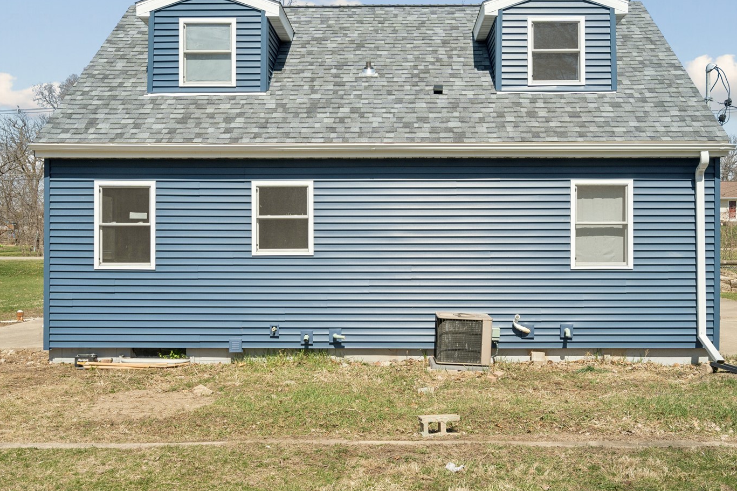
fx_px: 737
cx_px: 390
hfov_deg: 53.1
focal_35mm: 36
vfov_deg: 36.9
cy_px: 241
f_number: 10
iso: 400
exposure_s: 1/400
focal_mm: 29
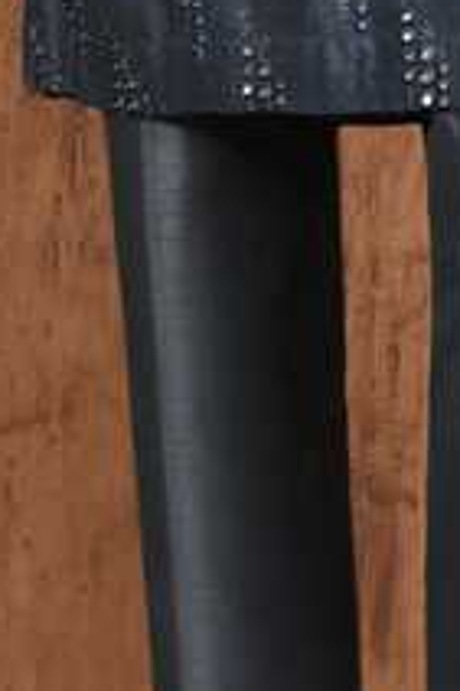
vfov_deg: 11.7
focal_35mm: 176
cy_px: 445
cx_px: 398
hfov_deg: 7.8
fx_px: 3379
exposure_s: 1/100
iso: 250
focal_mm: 71
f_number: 8
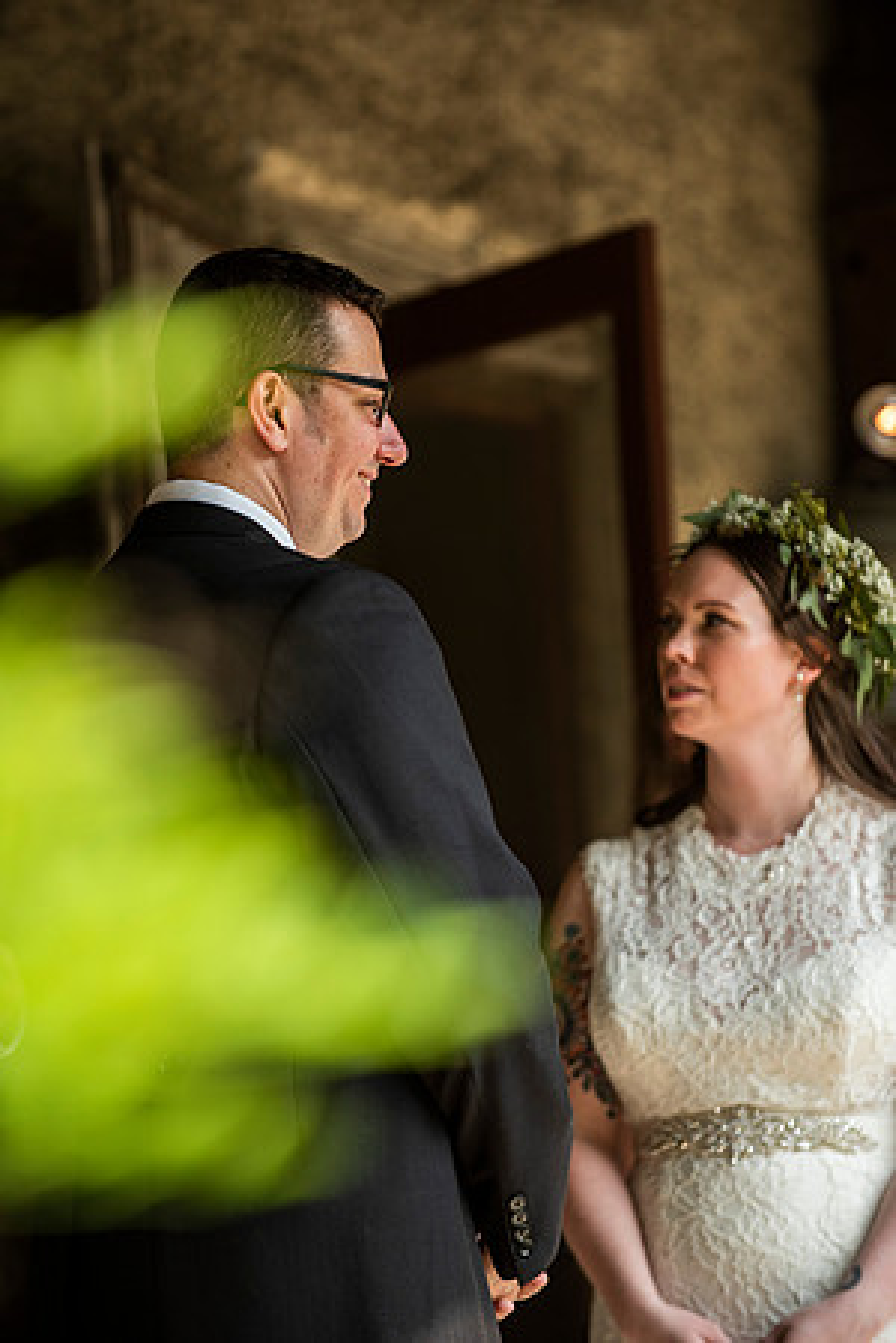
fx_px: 7466
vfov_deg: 10.3
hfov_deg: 6.9
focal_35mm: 200
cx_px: 448
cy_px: 672
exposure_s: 1/1000
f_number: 3.5
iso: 400
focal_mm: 200
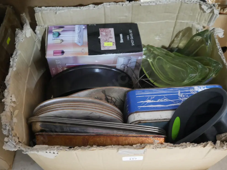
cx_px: 115
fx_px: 269
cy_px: 84
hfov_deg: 45.8
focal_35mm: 41
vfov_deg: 35.1
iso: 3200
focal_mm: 20
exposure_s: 1/30
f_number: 4.4
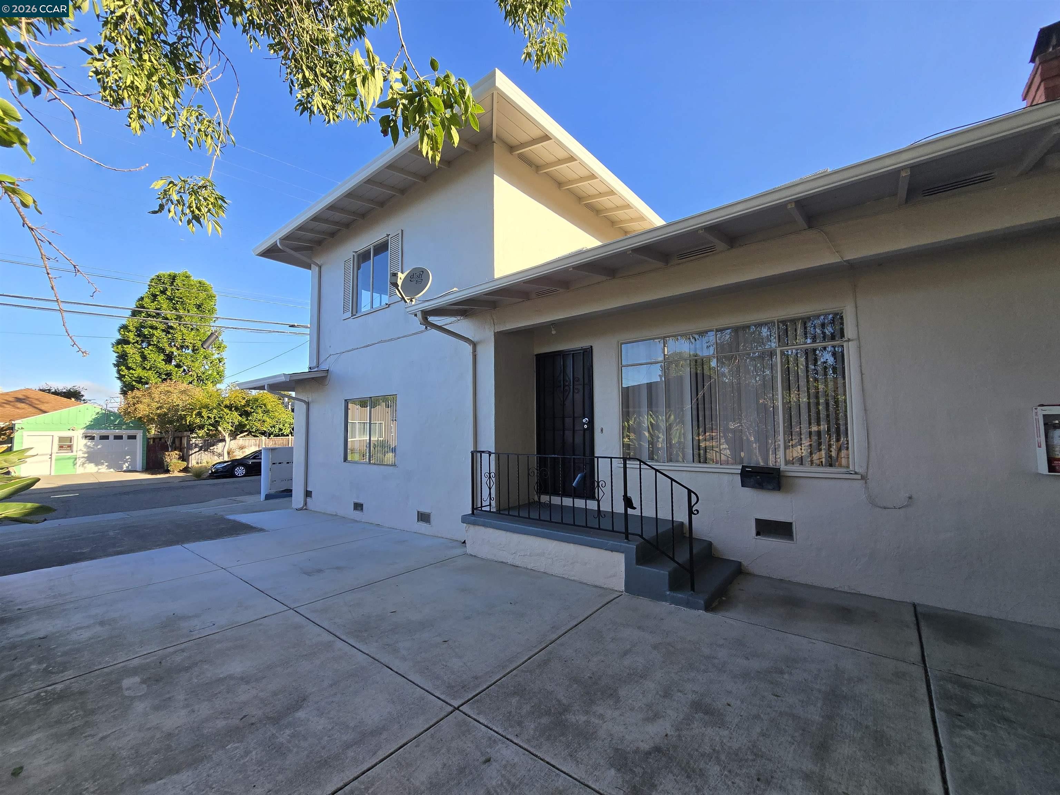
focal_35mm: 13
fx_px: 398
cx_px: 530
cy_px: 398
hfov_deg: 106.2
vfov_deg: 89.9
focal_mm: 2.2
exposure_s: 1/794
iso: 50
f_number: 2.2
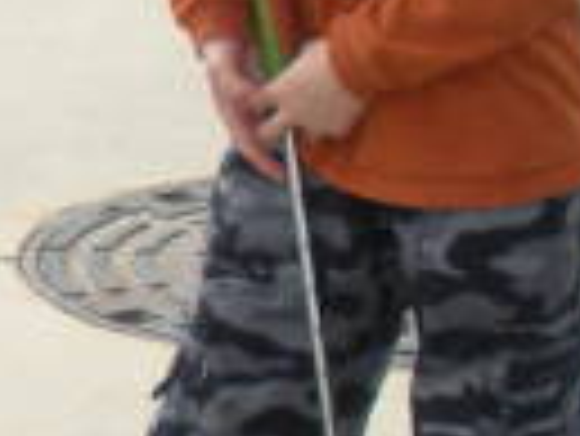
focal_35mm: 286
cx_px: -369
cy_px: -54
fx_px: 4796
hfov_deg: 6.8
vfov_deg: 5.2
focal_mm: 6.3
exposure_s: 1/556
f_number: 3.5
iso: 88
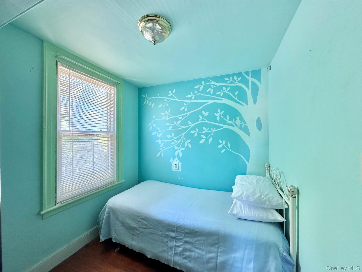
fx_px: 146
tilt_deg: +0.2
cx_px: 181
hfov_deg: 102.1
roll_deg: +0.4
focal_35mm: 14
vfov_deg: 85.7
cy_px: 136
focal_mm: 2.22
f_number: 2.2
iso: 320
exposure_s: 1/91
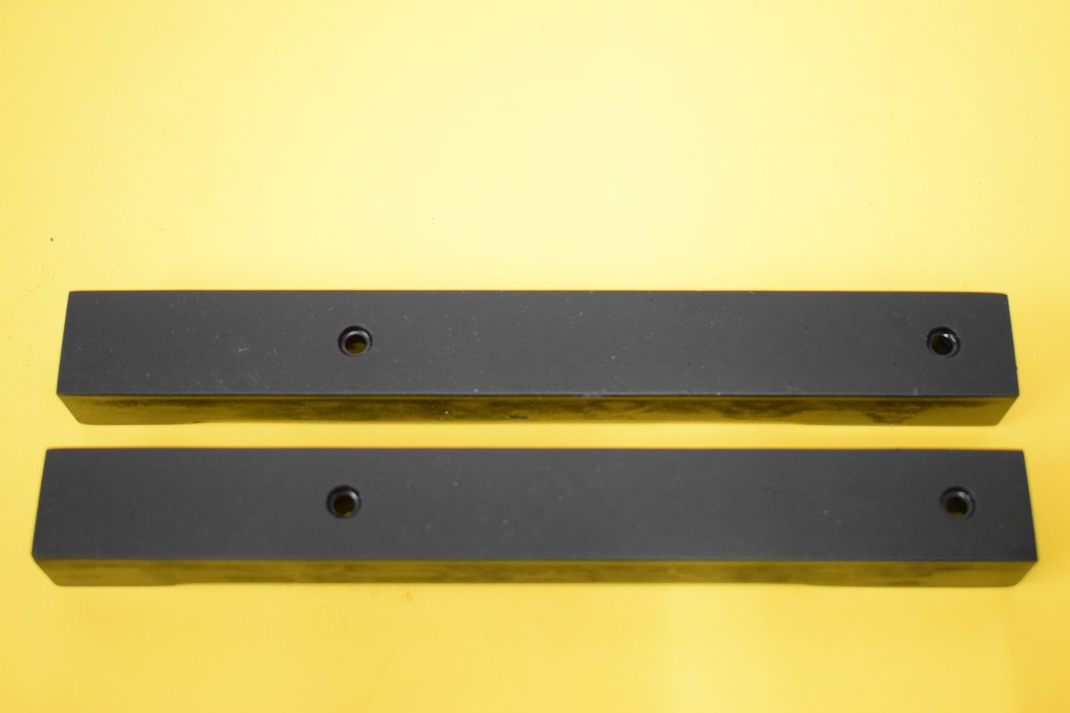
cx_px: 535
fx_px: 1605
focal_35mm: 54
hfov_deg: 36.9
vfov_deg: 25.1
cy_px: 356
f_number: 4.8
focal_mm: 36
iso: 3200
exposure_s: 1/100
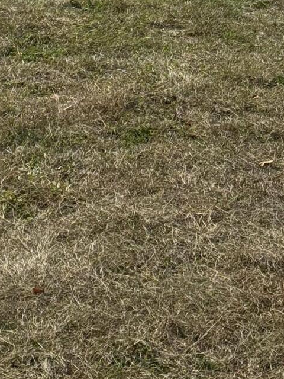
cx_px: -55
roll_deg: +1.7
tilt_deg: -3.4
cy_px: -206
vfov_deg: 12.5
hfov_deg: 9.8
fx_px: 1641
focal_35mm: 150
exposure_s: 1/5376
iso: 64
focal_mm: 6.76
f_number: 1.78
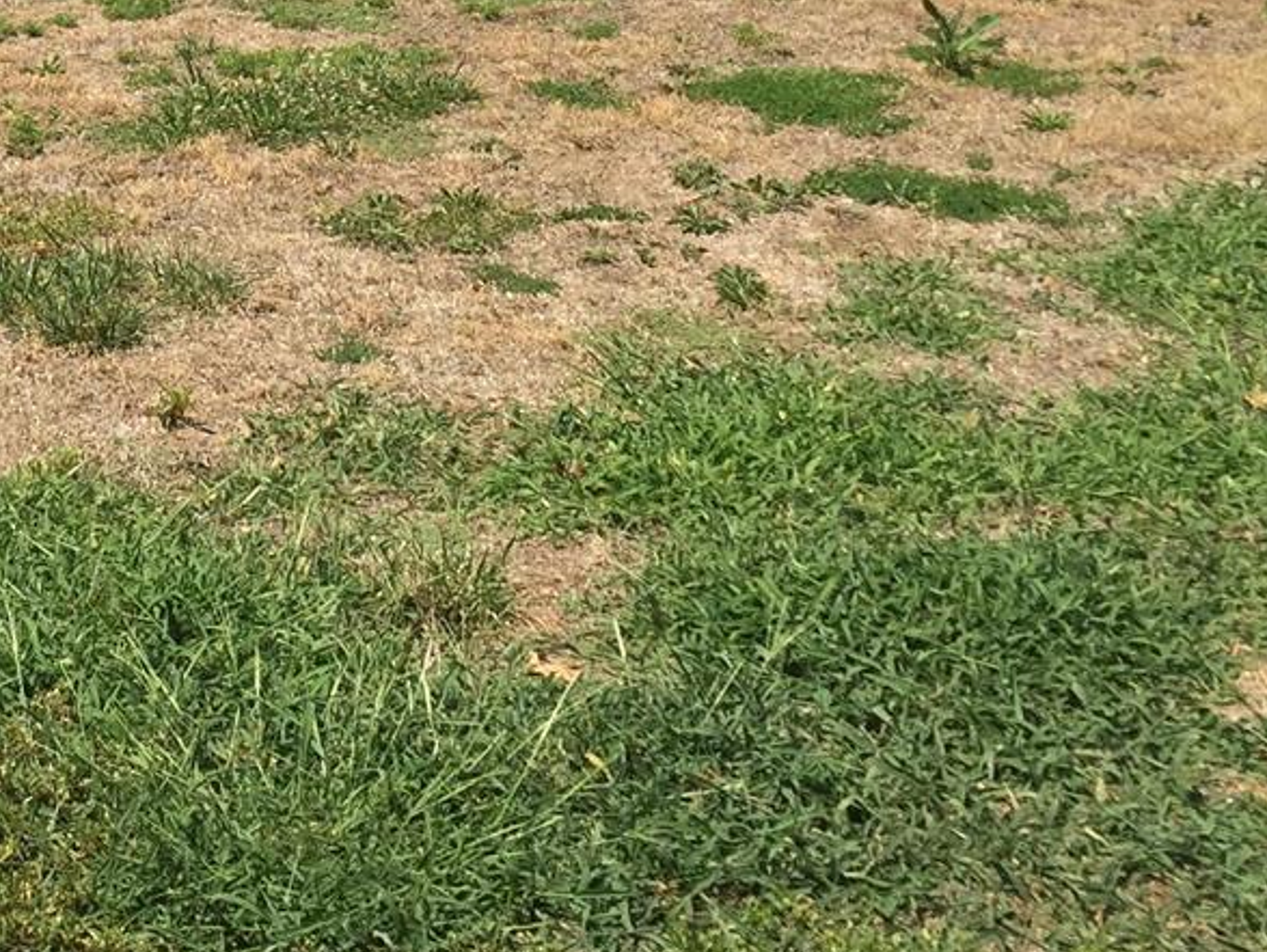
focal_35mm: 79
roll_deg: +0.2
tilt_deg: -1.8
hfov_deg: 23.9
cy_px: -296
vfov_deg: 17.5
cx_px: 67
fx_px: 2893
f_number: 2.2
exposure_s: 1/1883
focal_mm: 4.15
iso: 32
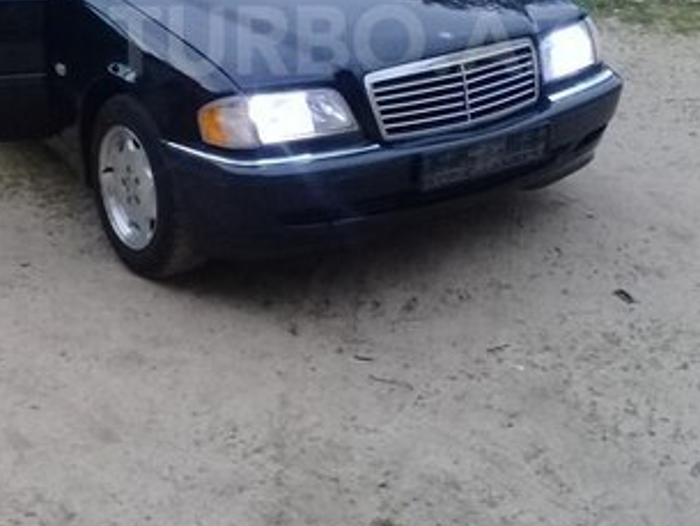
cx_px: 344
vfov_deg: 21.4
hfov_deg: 29.0
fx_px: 1355
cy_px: 40
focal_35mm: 67
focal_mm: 3.3
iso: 200
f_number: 2.2
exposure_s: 1/17
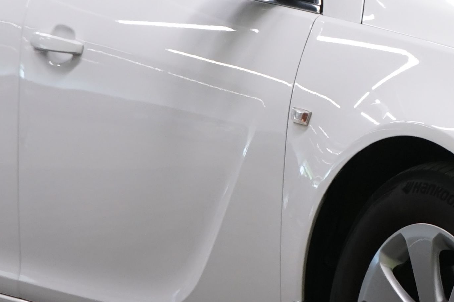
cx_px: 530
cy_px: 94
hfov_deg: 7.1
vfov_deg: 4.8
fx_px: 3644
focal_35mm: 289
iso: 640
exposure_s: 1/50
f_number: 5.6
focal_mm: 66
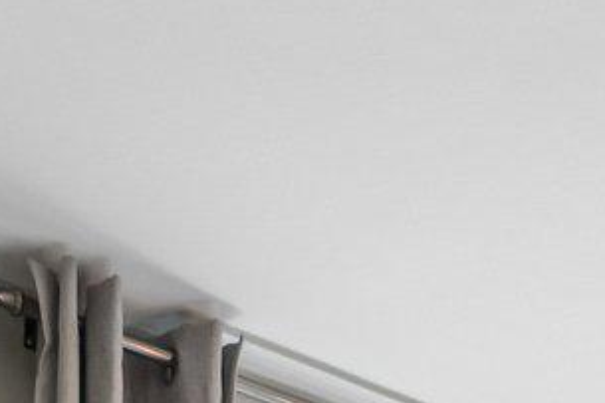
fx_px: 1579
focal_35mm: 94
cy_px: 1297
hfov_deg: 18.6
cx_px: 960
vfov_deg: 9.9
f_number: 11
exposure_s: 1/8
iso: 400
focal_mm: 14
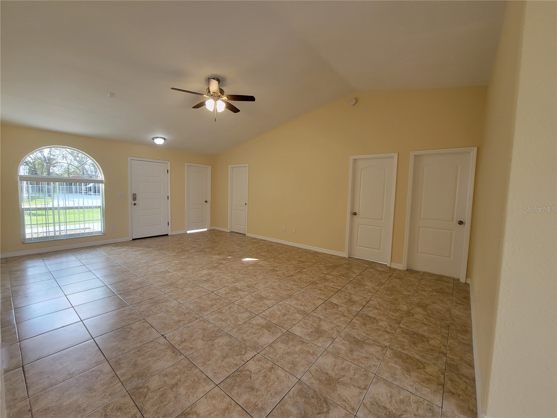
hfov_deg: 106.2
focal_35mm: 13
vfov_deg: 89.9
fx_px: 209
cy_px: 209
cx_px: 278
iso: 80
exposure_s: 1/60
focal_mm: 2.2
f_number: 2.2
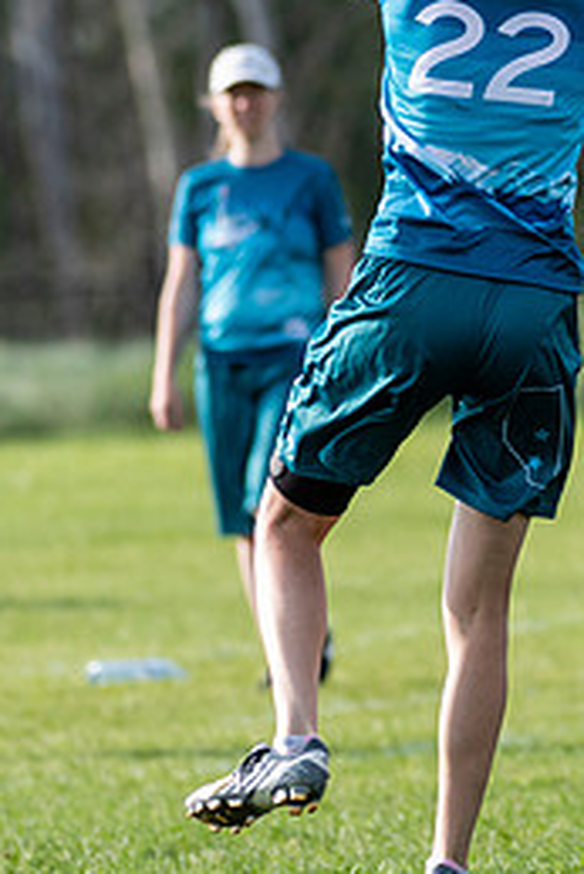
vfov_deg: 2.2
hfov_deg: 1.5
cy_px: 314
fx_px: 22768
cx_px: 473
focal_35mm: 937
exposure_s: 1/1600
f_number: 4
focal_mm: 240
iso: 400
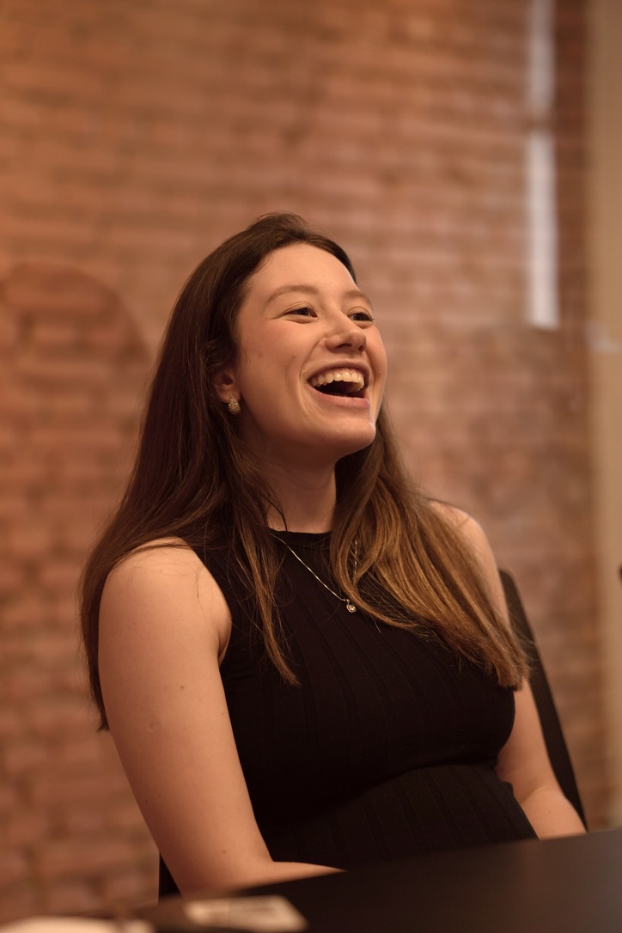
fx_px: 2177
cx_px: 311
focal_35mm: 84
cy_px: 466
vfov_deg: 24.2
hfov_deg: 16.3
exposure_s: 1/100
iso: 100
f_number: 1.4
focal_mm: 56
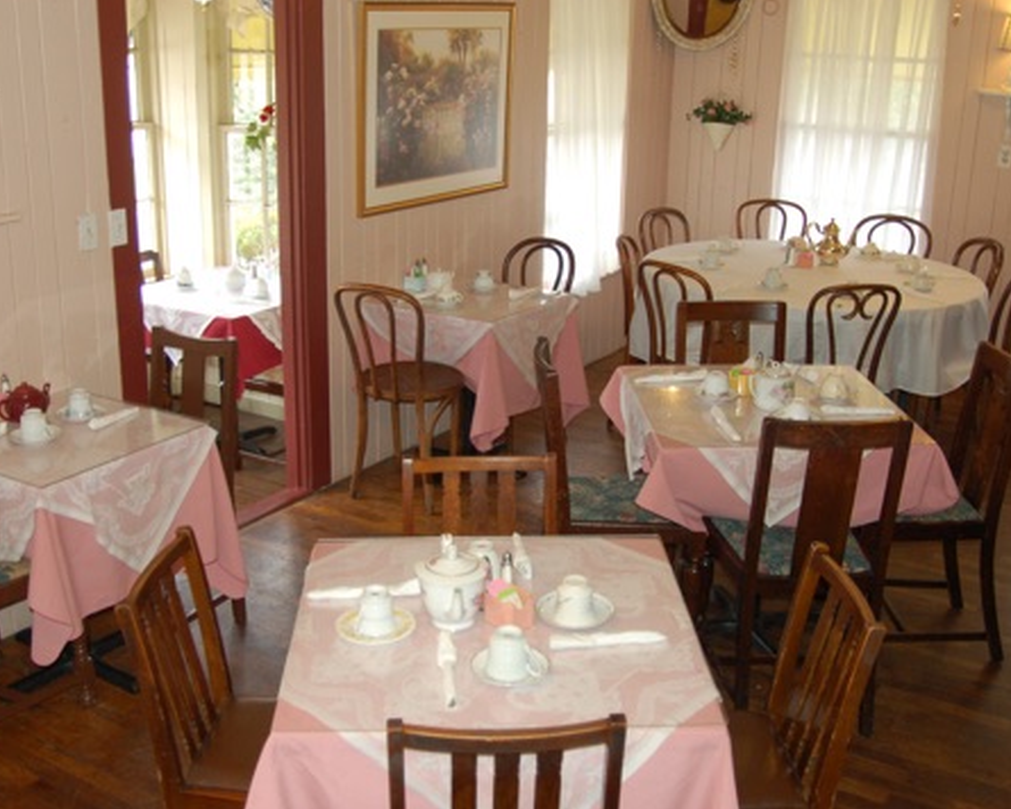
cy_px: 402
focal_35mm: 41
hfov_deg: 44.8
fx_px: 1227
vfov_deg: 36.5
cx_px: 470
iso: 400
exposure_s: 1/60
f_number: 3.5
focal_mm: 24
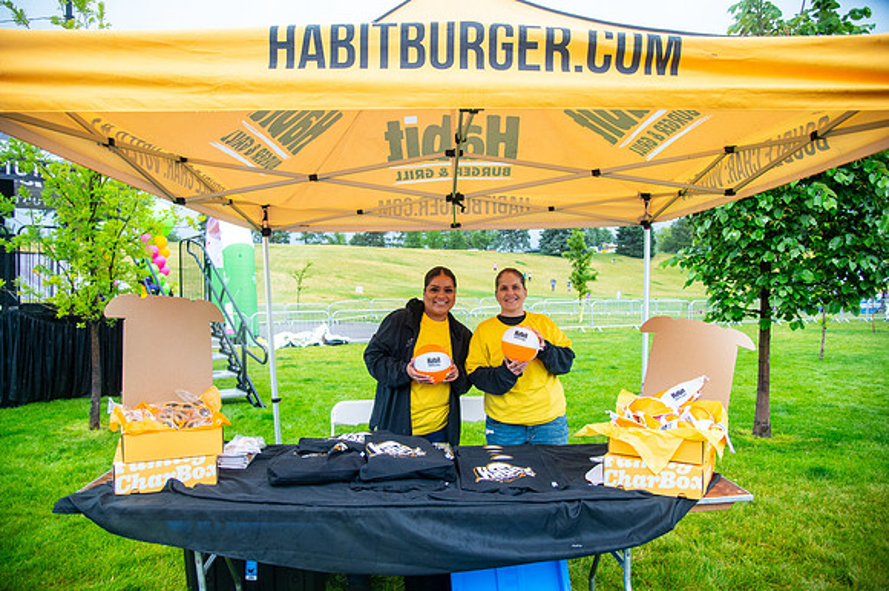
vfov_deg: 53.1
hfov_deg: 73.8
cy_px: 296
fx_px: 592
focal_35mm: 24
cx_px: 444
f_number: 4
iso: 2000
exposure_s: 1/500
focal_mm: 24
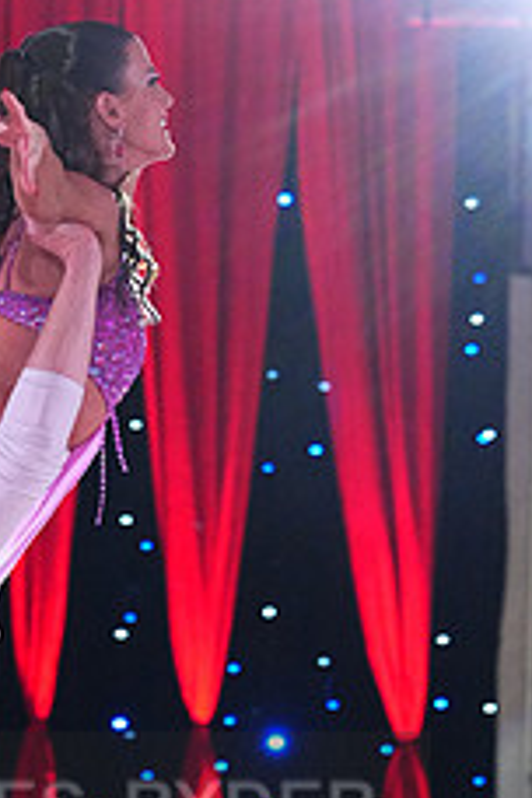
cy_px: 850
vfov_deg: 7.0
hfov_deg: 4.7
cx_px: -51
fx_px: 6494
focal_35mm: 293
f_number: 5
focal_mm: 115
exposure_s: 1/320
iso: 6400
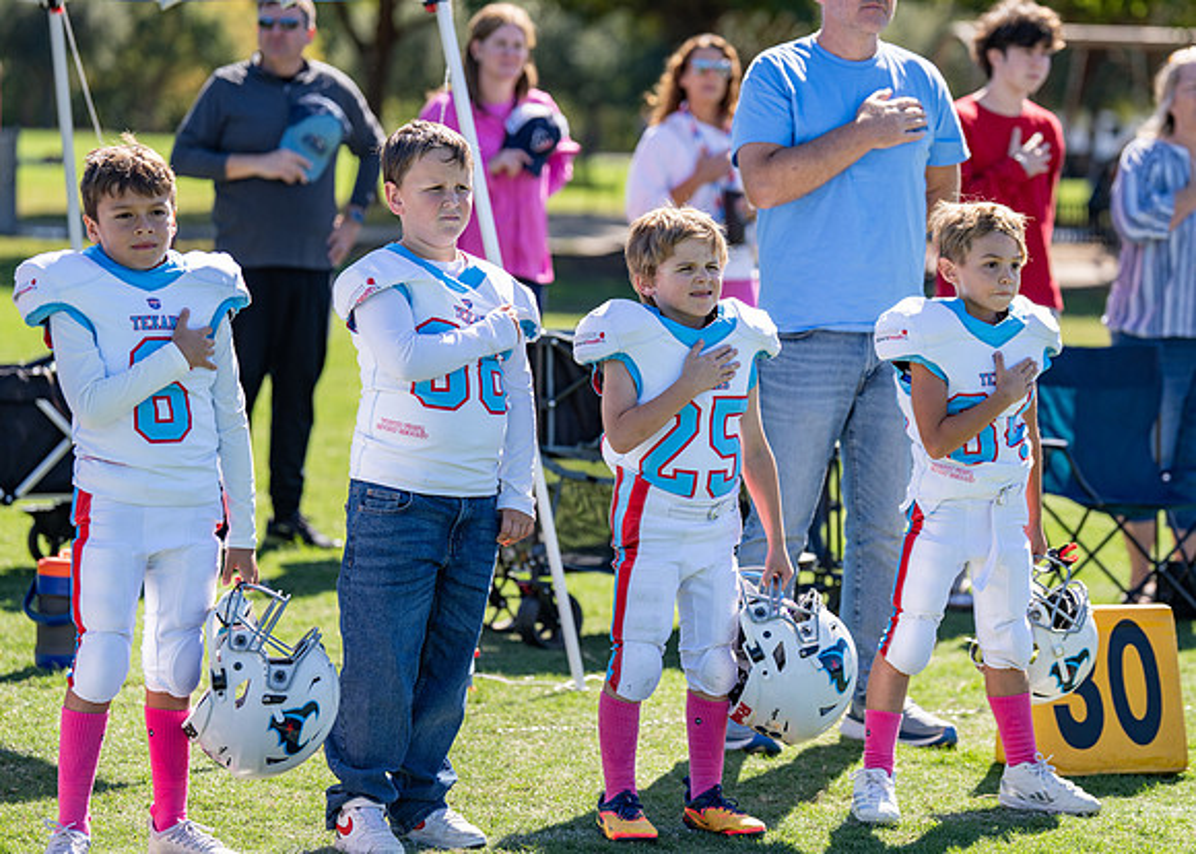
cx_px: 703
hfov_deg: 14.4
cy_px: 393
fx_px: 4729
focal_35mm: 139
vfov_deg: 10.3
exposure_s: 1/1000
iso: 125
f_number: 2.8
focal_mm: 120
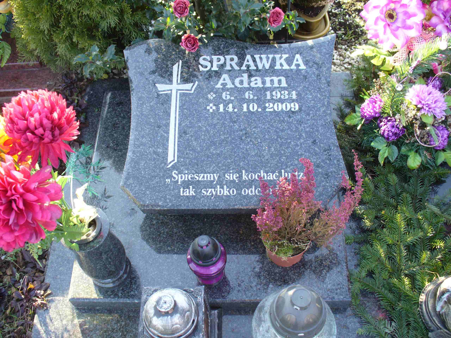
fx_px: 482
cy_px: 169
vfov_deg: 38.7
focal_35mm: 37
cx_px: 226
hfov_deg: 50.1
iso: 80
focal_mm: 6.1
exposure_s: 1/50
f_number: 2.8
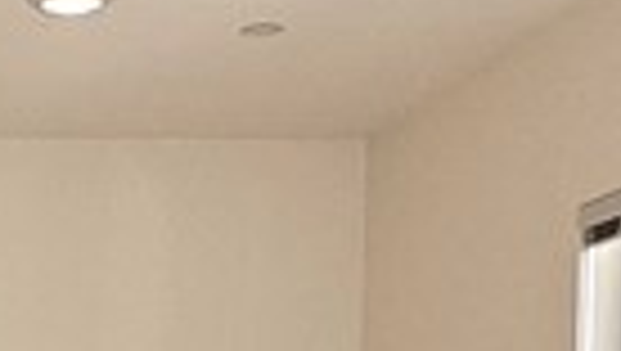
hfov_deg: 17.3
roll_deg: -0.9
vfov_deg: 10.3
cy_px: 576
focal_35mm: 113
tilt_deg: -1.4
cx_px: -279
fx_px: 1863
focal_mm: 2.22
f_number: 2.2
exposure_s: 1/294
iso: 40
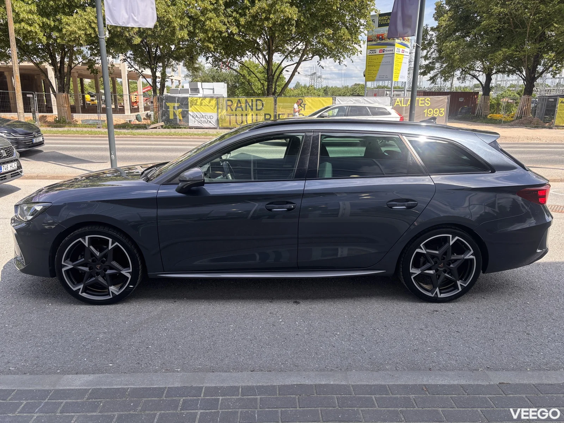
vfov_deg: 53.1
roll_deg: -0.8
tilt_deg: -15.3
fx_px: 424
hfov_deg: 67.3
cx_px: 282
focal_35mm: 26
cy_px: 212
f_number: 1.6
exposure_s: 1/951
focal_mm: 5.96
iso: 50
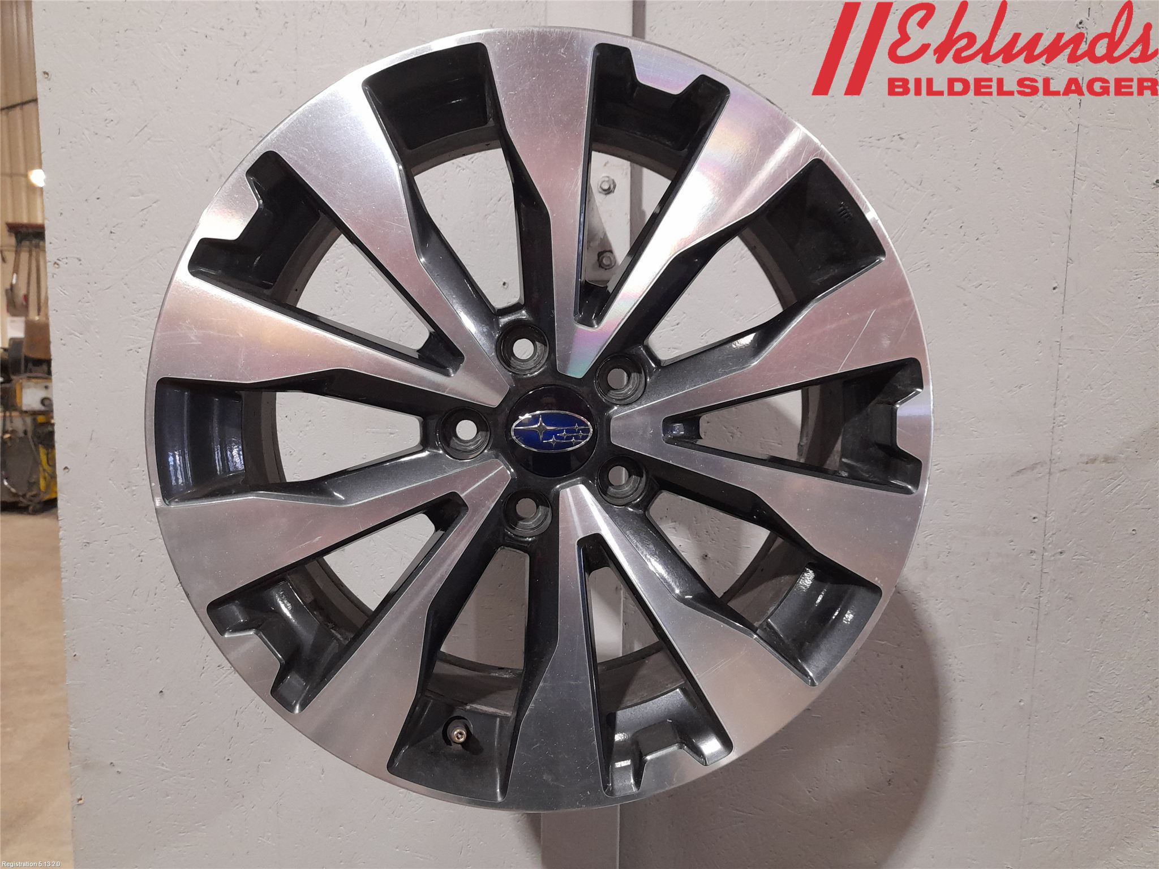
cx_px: 580
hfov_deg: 69.4
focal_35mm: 25
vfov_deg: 54.9
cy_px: 434
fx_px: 837
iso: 250
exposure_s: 1/50
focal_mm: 4.6
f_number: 2
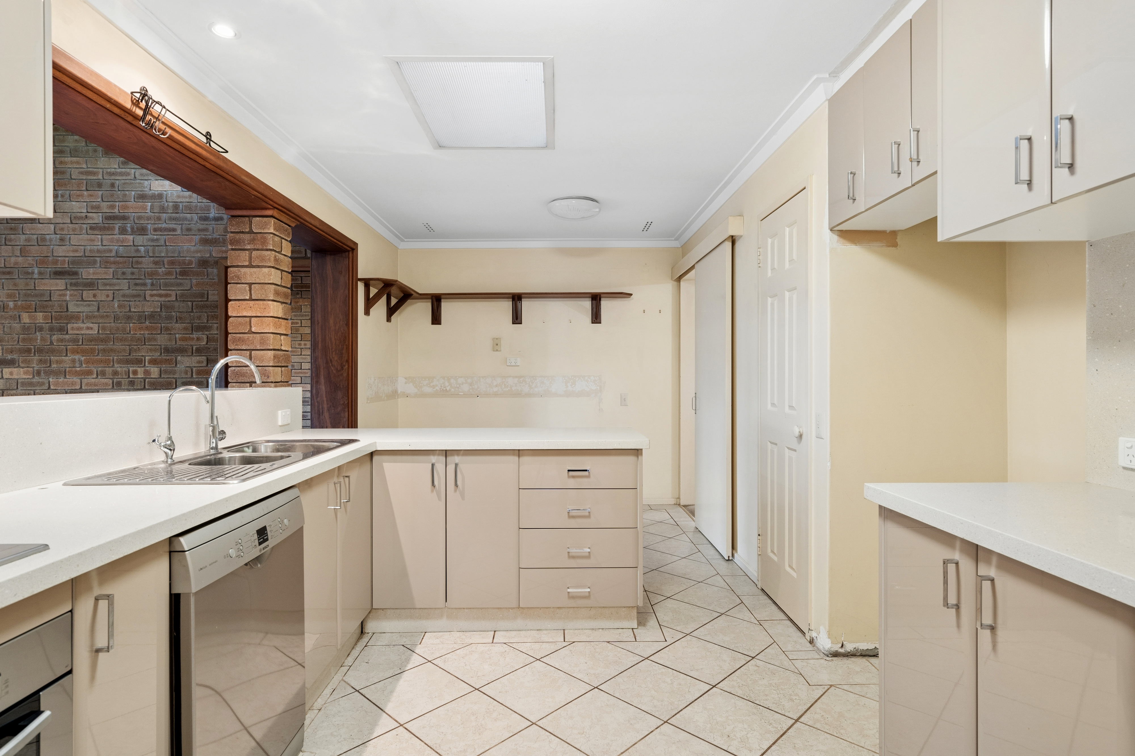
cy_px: 378
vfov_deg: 67.4
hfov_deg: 90.0
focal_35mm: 18
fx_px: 567
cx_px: 568
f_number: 8
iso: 800
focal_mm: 18
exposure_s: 1/4
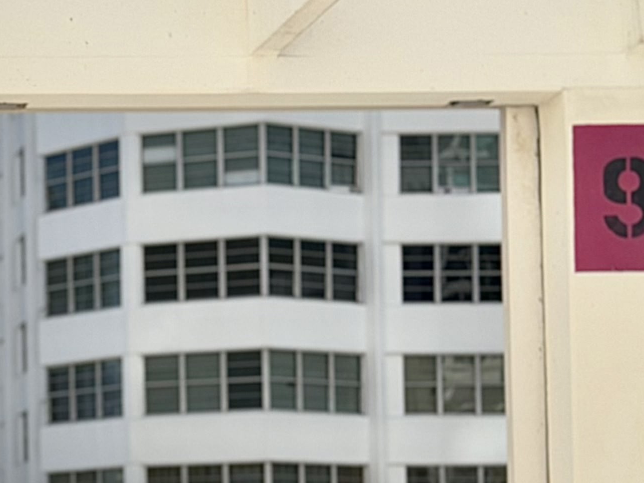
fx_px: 2791
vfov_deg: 9.9
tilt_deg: +4.7
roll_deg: +1.3
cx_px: -306
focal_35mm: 150
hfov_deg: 12.5
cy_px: 403
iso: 64
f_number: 1.78
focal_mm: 6.76
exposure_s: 1/2976
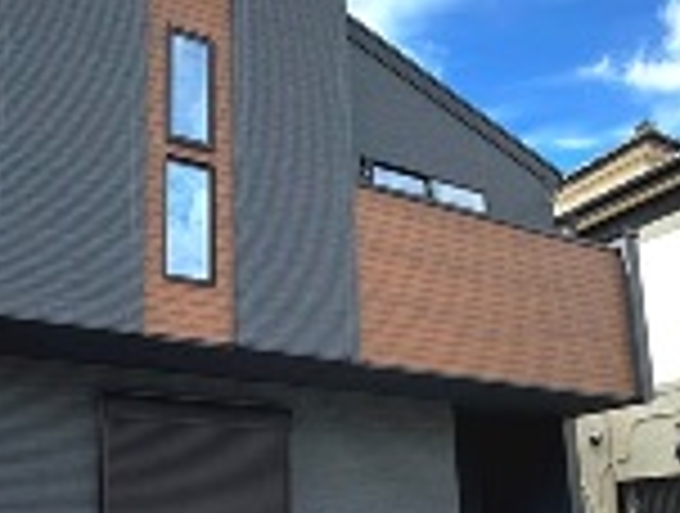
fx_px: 729
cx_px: 252
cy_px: 418
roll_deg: +1.0
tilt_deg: +10.8
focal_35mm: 37
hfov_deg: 49.5
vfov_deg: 37.3
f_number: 2.2
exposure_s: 1/369
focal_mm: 2.22
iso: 40
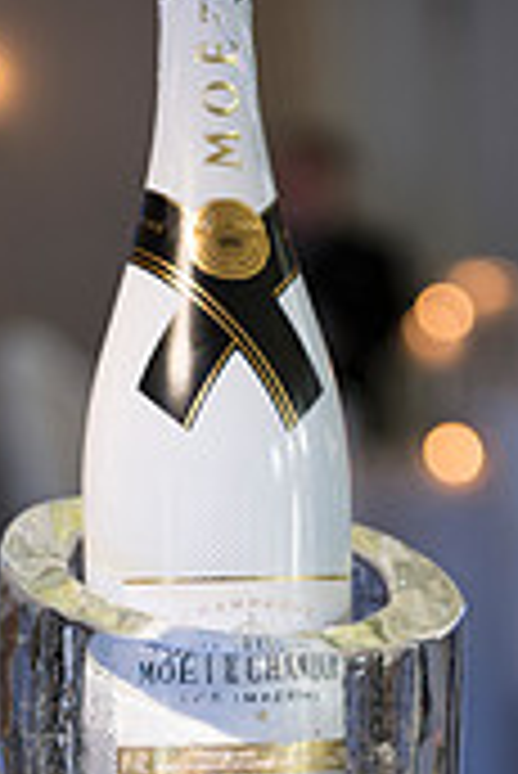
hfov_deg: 7.5
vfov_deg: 11.1
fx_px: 3942
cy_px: 752
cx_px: 216
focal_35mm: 183
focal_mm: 70
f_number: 2.8
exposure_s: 1/160
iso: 1250
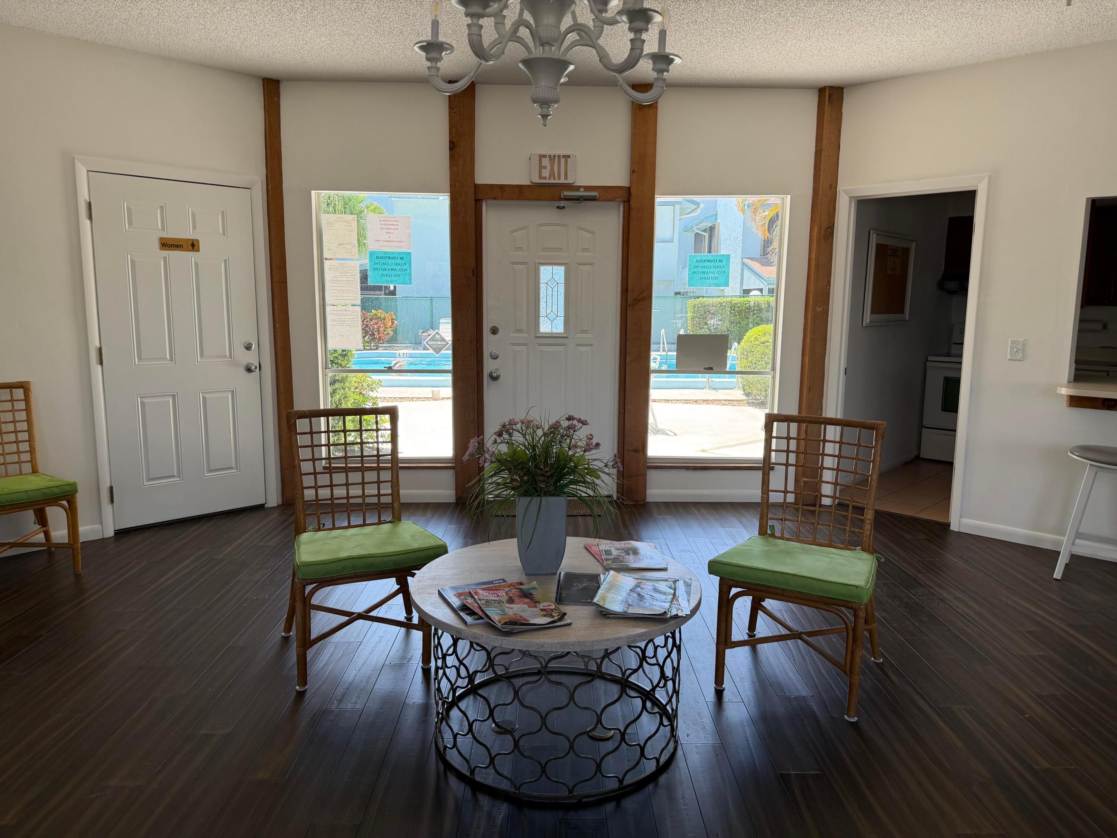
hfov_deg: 71.6
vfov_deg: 56.8
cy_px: 419
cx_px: 558
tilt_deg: -8.0
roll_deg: -0.3
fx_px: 774
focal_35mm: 24
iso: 100
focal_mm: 6.76
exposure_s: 1/575
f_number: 1.78
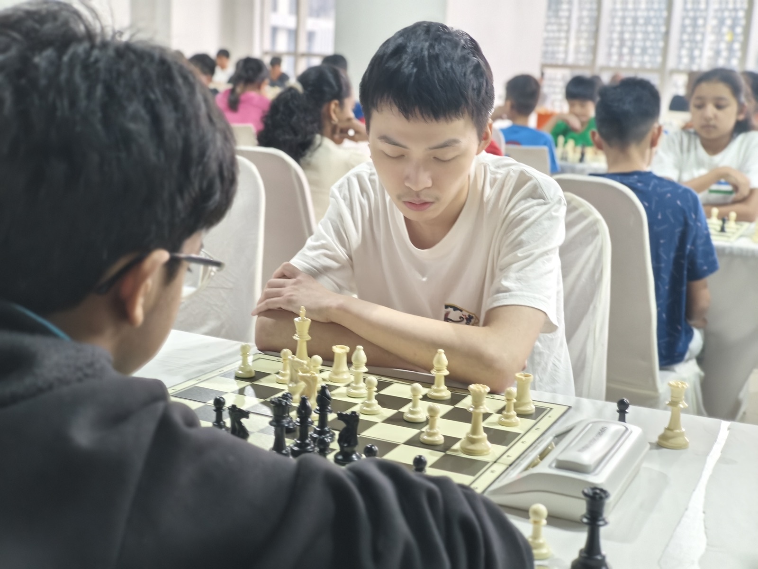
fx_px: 1007
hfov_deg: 41.2
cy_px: 284
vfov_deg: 31.5
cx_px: 379
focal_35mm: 46
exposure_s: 1/50
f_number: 1.9
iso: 800
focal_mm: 7.1
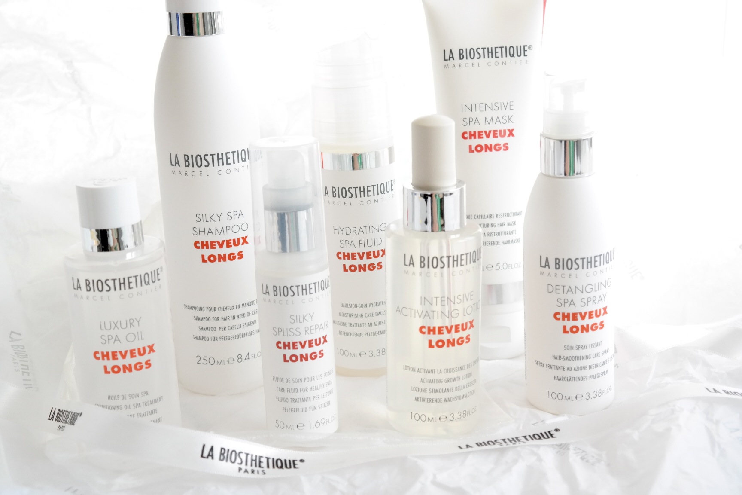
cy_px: 248
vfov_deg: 24.2
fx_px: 1154
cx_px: 371
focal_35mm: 56
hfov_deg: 35.6
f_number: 5.6
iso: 1600
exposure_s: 1/1000
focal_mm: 37
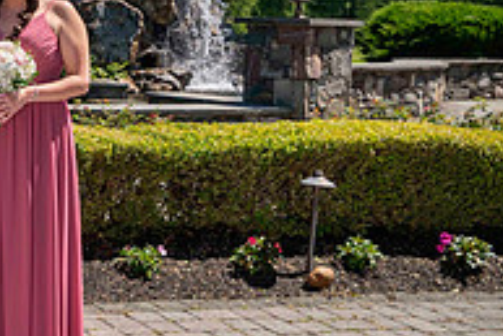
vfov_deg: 18.9
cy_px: 120
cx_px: -185
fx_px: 1007
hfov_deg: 23.9
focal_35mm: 72
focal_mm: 24
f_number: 9
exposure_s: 1/1250
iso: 500
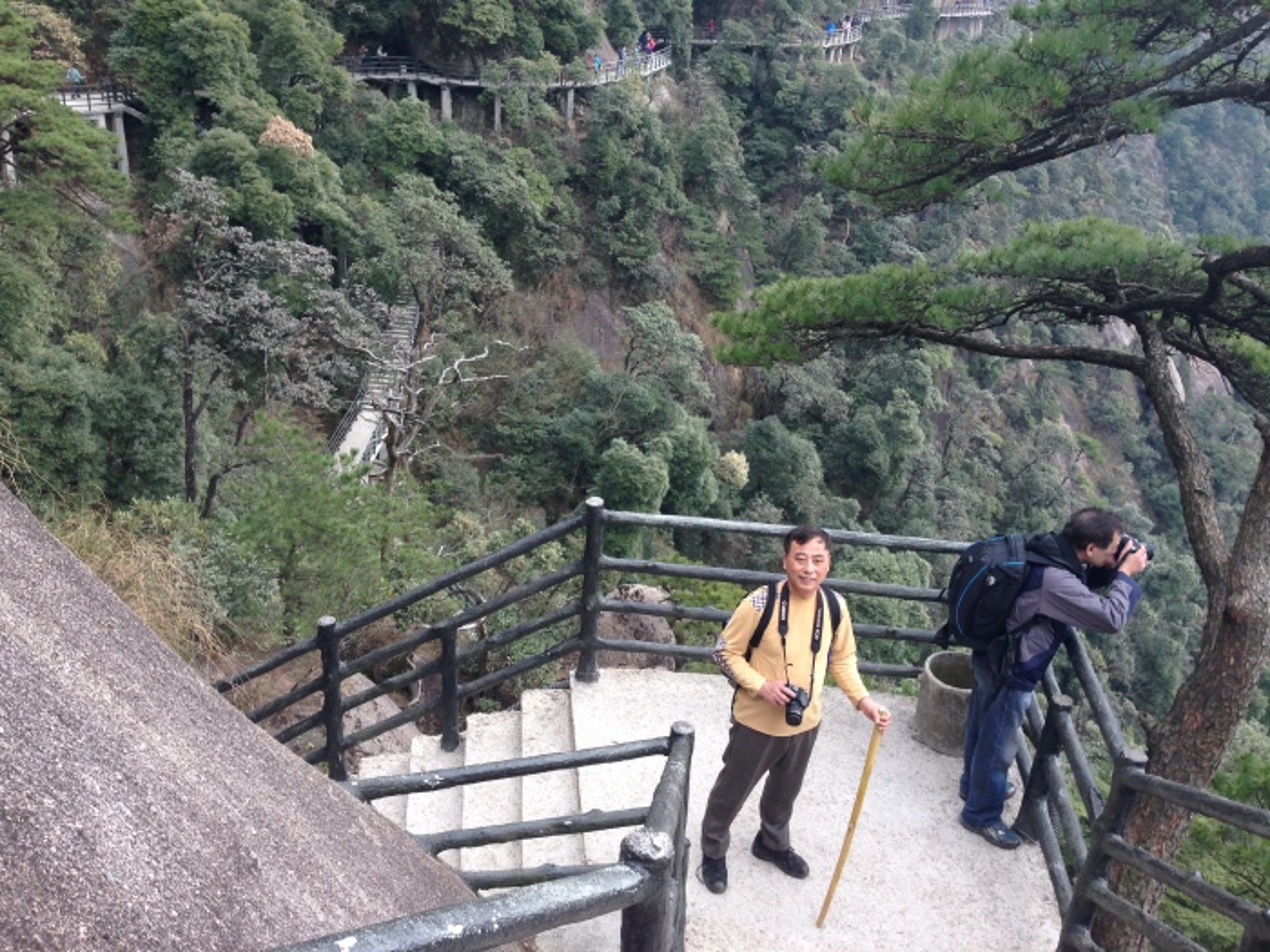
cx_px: 635
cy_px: 476
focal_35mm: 33
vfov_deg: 42.9
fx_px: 1211
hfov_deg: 55.4
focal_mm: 4.12
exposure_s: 1/199
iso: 50
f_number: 2.4
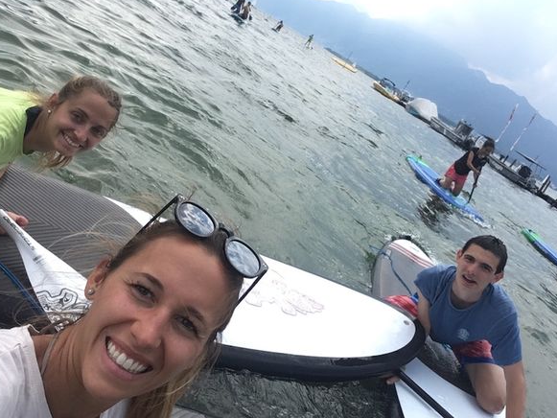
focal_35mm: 32
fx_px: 515
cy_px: 204
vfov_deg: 44.2
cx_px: 280
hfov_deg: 56.8
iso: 50
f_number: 2.4
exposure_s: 1/894
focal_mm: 2.15
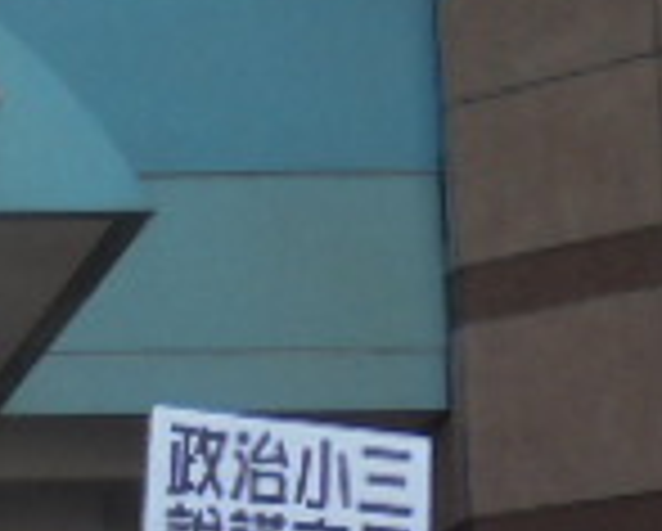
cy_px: 760
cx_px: -581
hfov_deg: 12.1
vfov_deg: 10.4
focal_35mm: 144
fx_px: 2825
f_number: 4
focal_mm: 6.1
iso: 100
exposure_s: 1/400
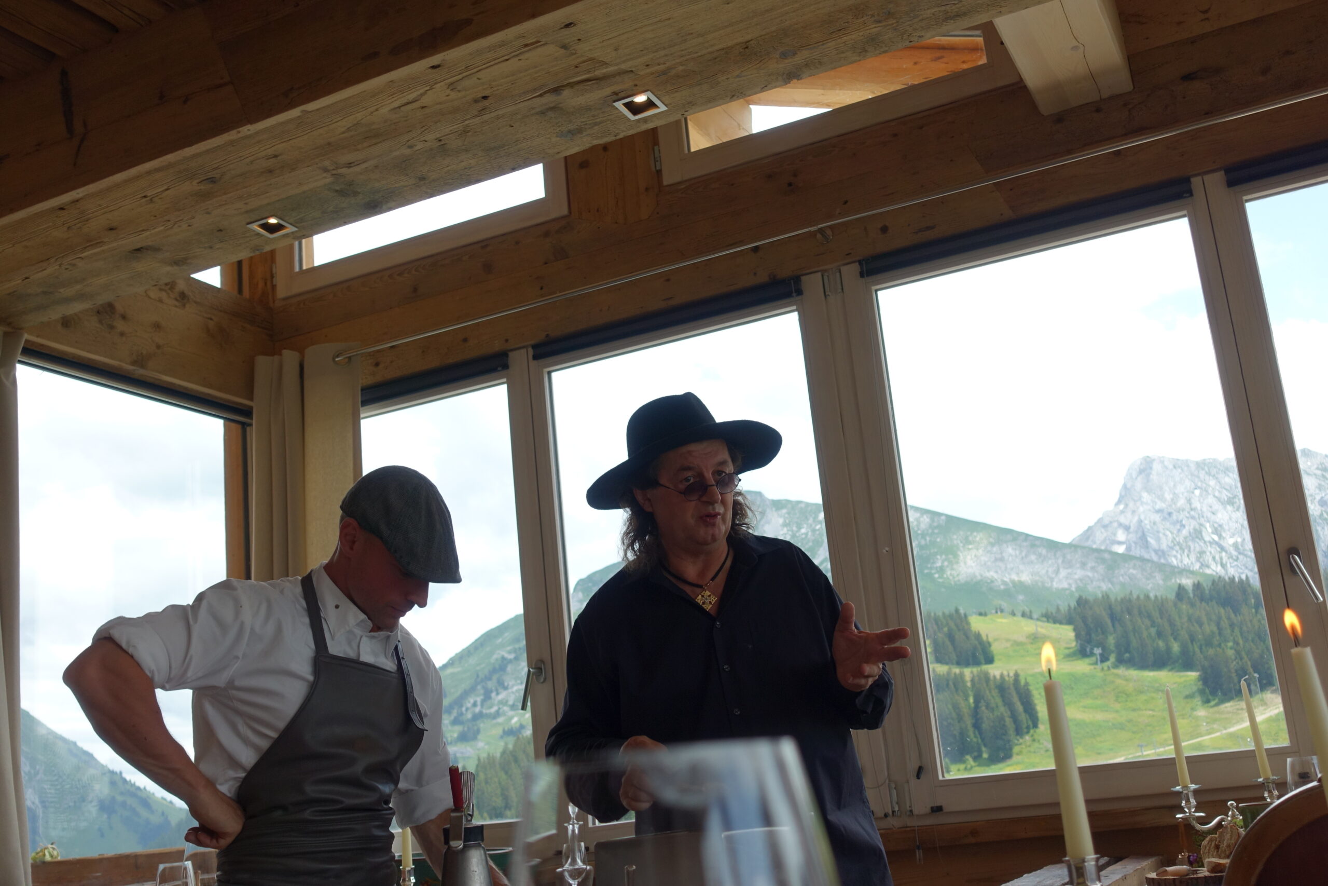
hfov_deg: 48.5
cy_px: 443
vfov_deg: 33.4
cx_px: 664
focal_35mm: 40
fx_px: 1476
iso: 125
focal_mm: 14.7
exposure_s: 1/800
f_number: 2.8
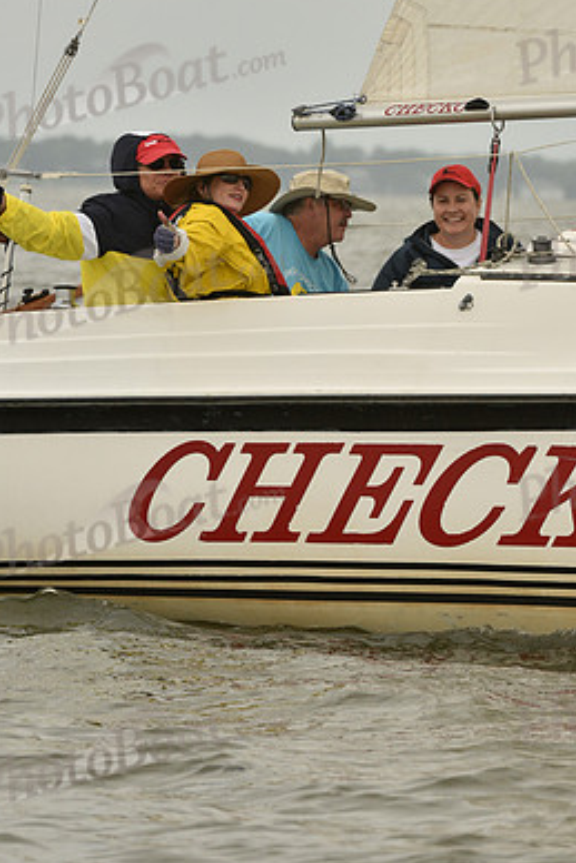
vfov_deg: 4.7
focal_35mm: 434
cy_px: 380
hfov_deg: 3.2
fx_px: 10406
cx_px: 401
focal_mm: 290
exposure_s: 1/1000
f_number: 9
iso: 400
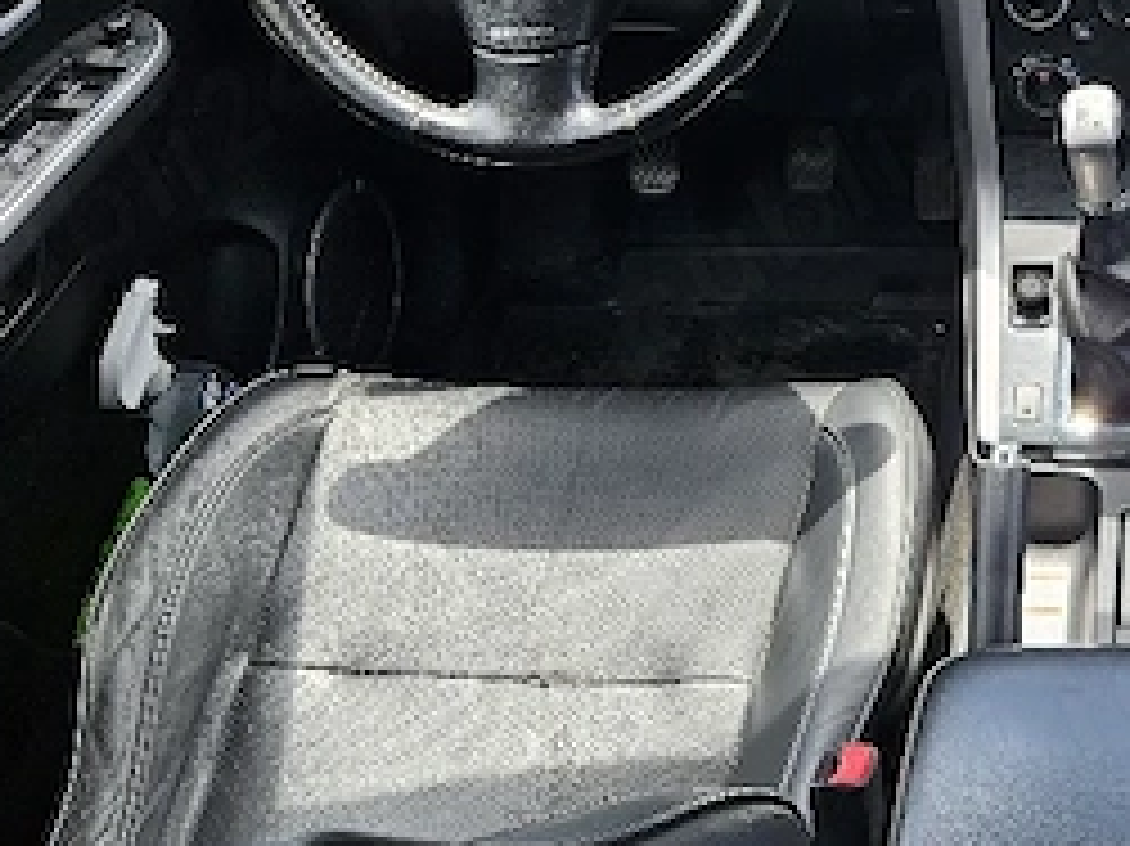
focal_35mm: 55
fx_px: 1795
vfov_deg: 26.1
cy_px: 171
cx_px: 1076
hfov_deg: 32.7
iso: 25
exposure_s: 1/200
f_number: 1.8
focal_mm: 5.4
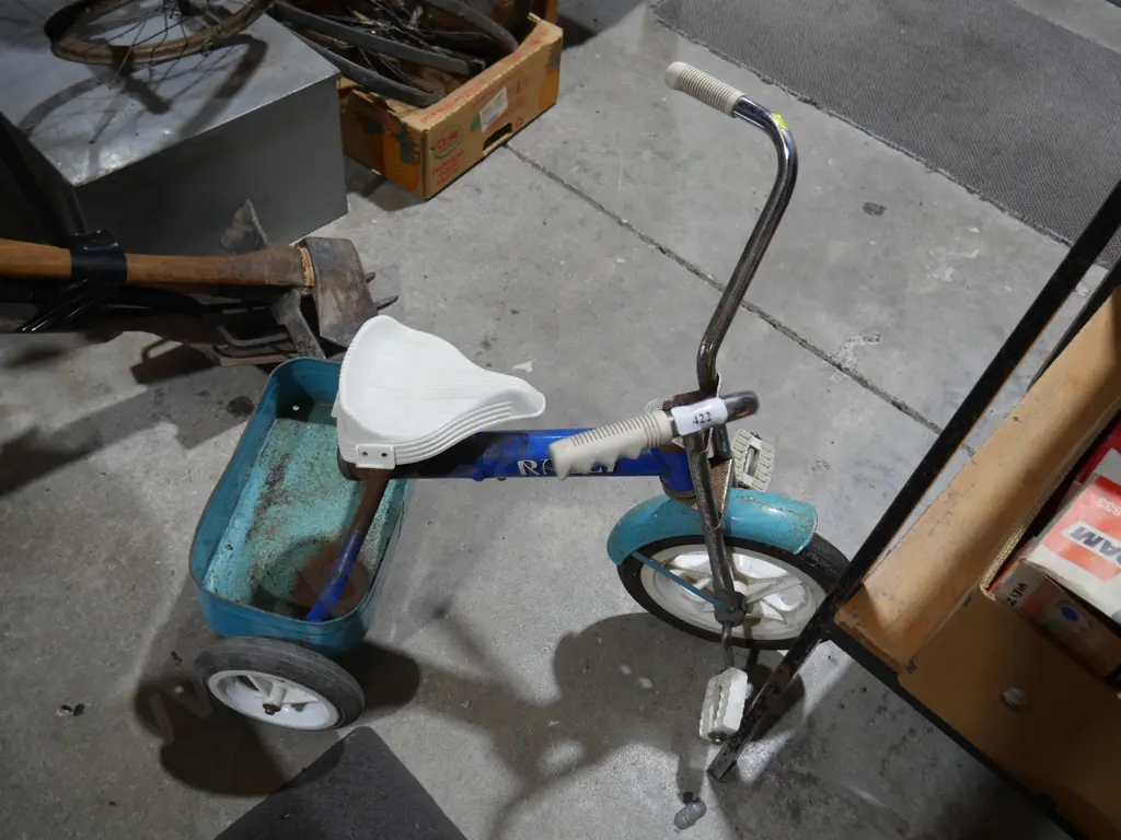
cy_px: 420
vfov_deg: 44.2
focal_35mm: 32
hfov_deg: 56.8
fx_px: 1036
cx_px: 560
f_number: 3.6
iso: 250
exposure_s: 1/60
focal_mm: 16
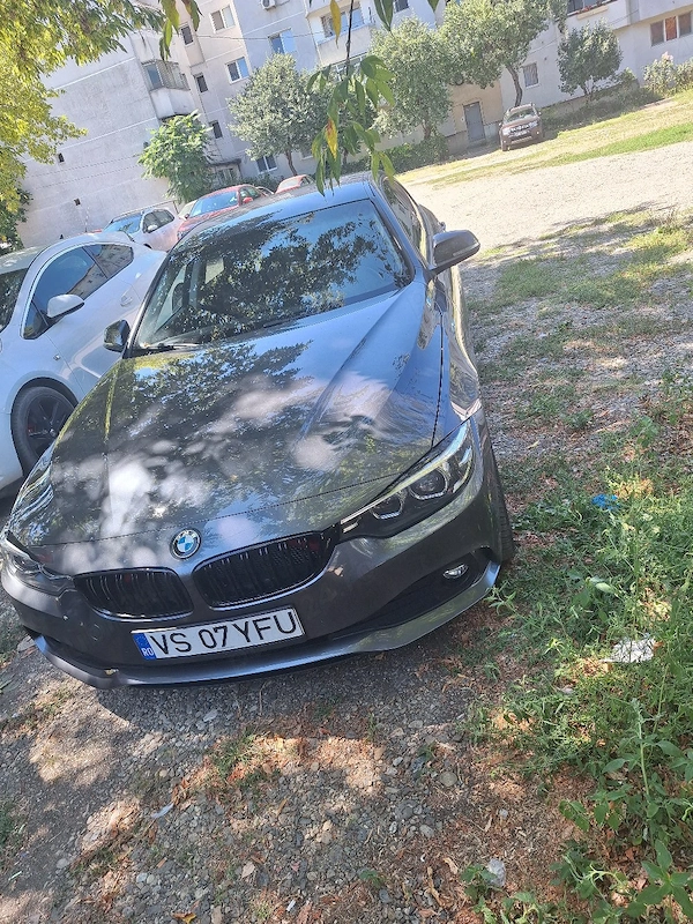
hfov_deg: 58.9
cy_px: 462
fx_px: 614
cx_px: 346
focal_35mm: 23
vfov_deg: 73.9
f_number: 1.8
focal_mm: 5.54
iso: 40
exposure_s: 1/345
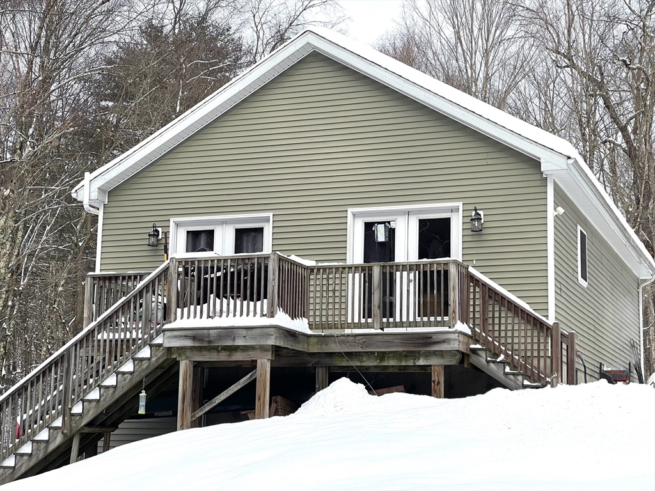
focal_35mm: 64
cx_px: 328
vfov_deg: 22.9
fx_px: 1211
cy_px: 246
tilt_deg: +9.8
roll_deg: -0.6
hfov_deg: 30.3
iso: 20
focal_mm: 7.5
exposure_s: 1/649
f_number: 2.2
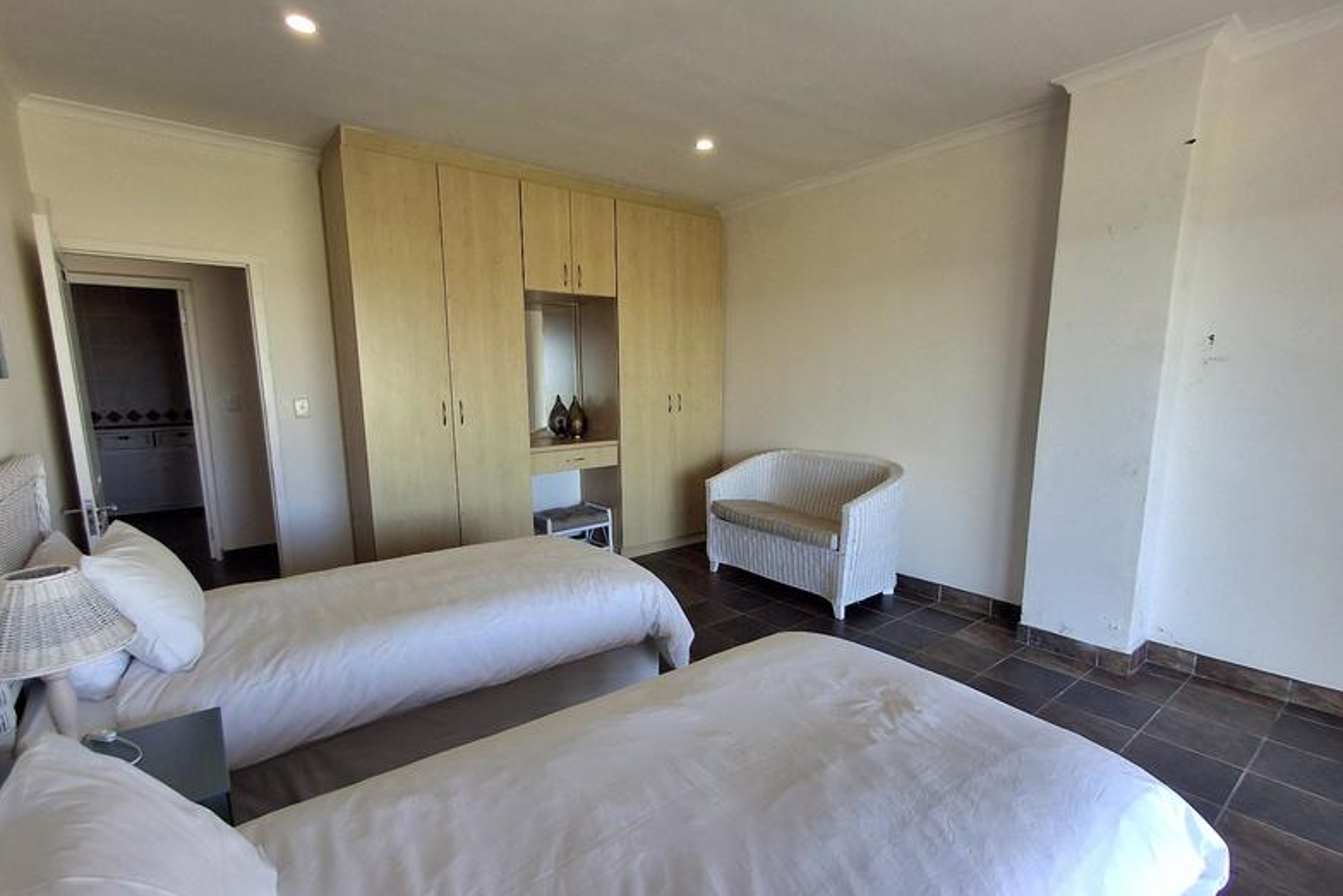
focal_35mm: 17
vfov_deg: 70.2
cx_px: 667
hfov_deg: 93.3
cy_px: 494
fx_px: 634
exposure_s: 1/100
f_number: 2.2
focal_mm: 1.64
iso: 40
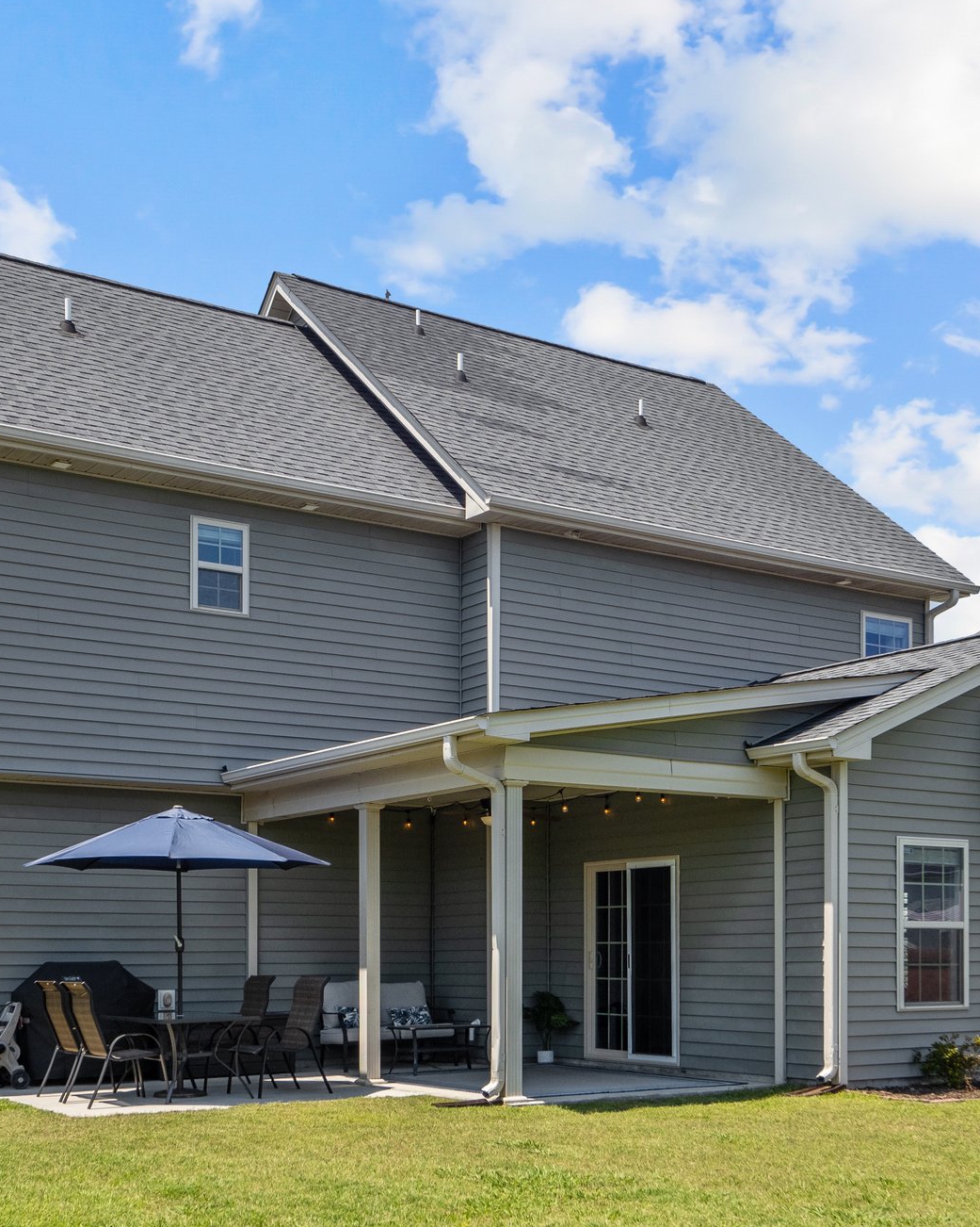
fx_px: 1560
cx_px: 485
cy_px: 683
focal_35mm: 43
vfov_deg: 42.8
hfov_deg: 34.9
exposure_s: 1/800
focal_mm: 14
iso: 200
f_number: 5.6
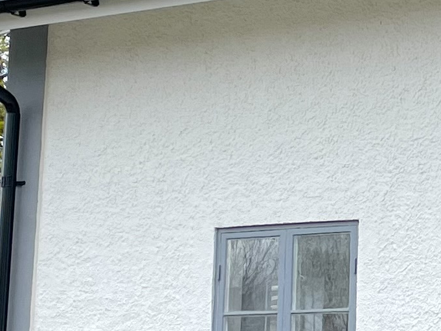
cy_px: 144
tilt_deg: +10.5
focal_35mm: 154
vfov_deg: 9.6
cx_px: 525
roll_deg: -1.0
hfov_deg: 12.5
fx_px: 1962
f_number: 1.6
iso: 32
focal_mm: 4.2
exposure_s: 1/2304
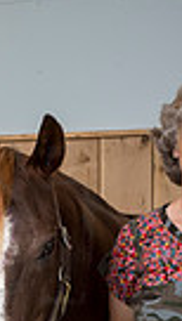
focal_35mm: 173
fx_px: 1477
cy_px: 451
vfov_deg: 12.0
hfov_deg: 7.0
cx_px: -9
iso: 400
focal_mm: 50
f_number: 9
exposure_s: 1/160
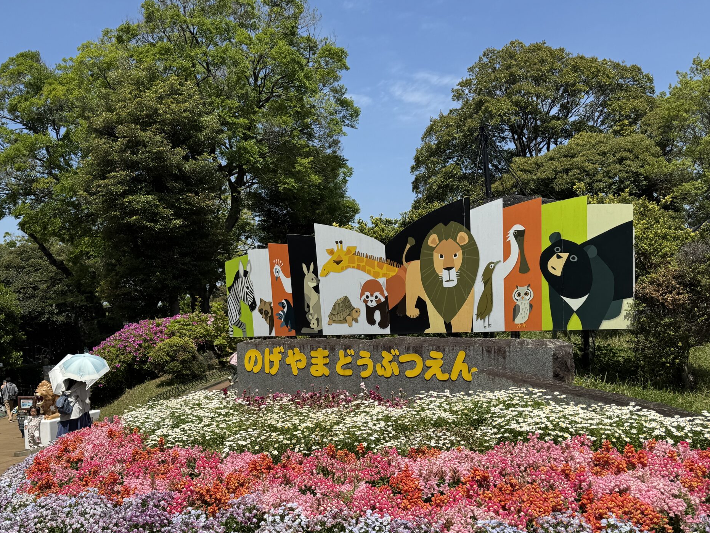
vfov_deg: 42.5
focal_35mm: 33
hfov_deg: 55.1
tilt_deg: -1.0
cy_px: 345
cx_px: 302
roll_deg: -0.2
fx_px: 677
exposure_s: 1/4950
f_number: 1.78
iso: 80
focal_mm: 6.76
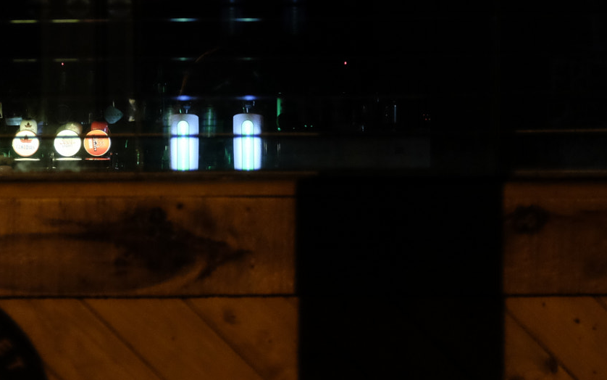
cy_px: 201
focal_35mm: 109
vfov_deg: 12.0
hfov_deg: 19.1
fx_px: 1803
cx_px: 222
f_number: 5.3
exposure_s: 1/10
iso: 3200
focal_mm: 37.1
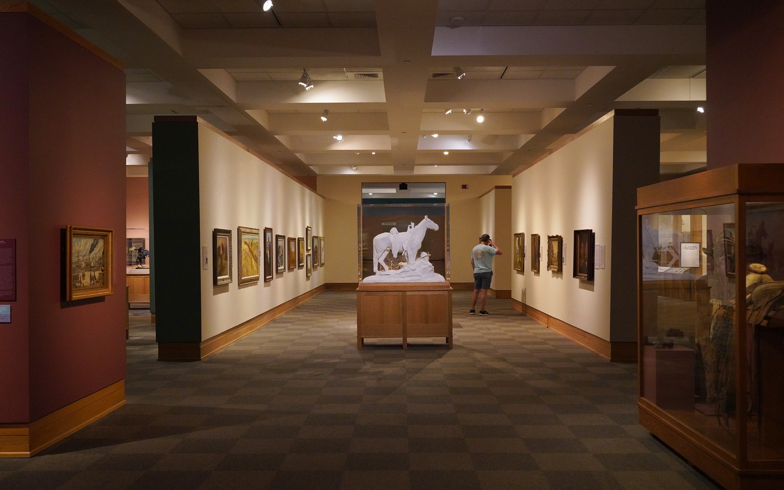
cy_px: 247
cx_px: 389
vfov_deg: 35.3
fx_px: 769
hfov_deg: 54.0
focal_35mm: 36
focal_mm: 35
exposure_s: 1/100
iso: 8000
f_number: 5.6
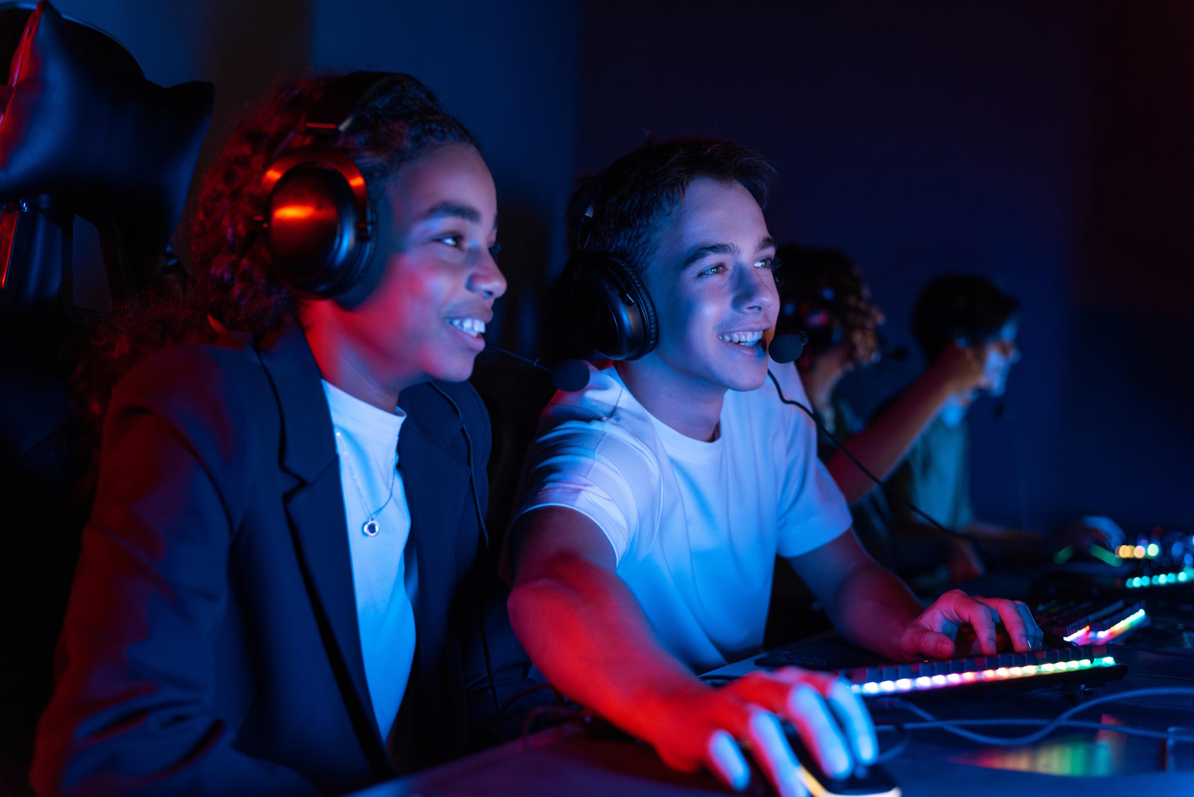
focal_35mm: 50
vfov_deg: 27.0
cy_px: 398
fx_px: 1659
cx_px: 597
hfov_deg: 39.6
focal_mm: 50
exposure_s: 1/160
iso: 800
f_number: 2.8
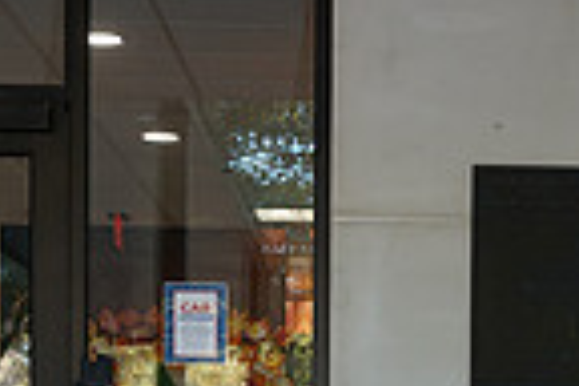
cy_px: 730
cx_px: 551
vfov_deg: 9.2
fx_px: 2268
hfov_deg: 14.4
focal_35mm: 141
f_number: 3.2
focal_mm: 35
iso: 500
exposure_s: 1/200
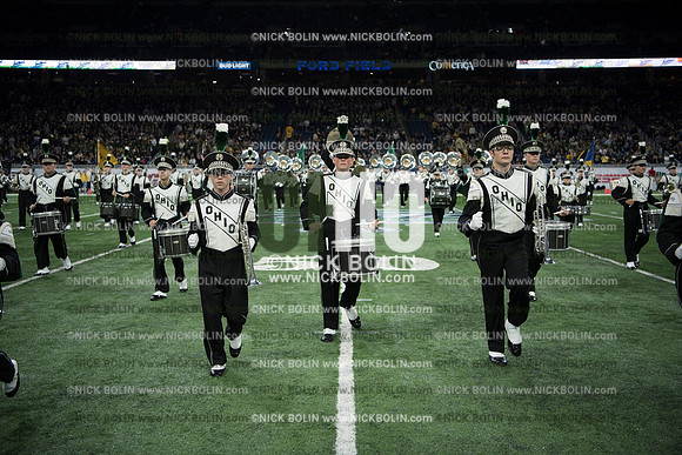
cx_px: 341
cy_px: 228
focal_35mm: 40
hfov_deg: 48.4
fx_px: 758
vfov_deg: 33.4
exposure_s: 1/1250
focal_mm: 40
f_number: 2.8
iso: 1250
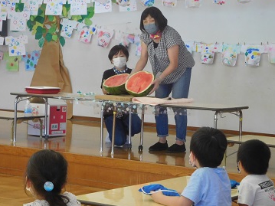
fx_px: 850
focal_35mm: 107
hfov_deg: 18.4
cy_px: 70
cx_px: 138
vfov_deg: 13.8
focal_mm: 14.3
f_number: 4.6
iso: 320
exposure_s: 1/30
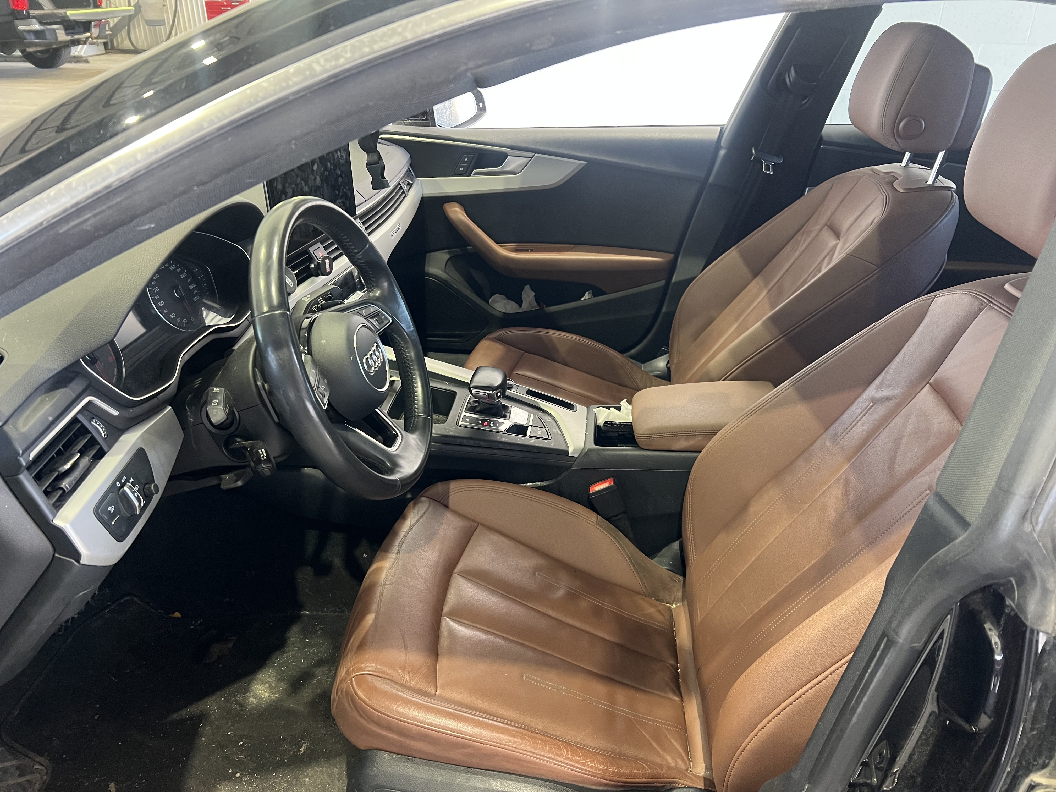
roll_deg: +0.3
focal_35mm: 26
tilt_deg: -27.6
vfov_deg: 53.1
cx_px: 528
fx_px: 793
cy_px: 396
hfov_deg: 67.3
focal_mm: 5.7
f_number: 1.5
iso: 320
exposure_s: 1/60
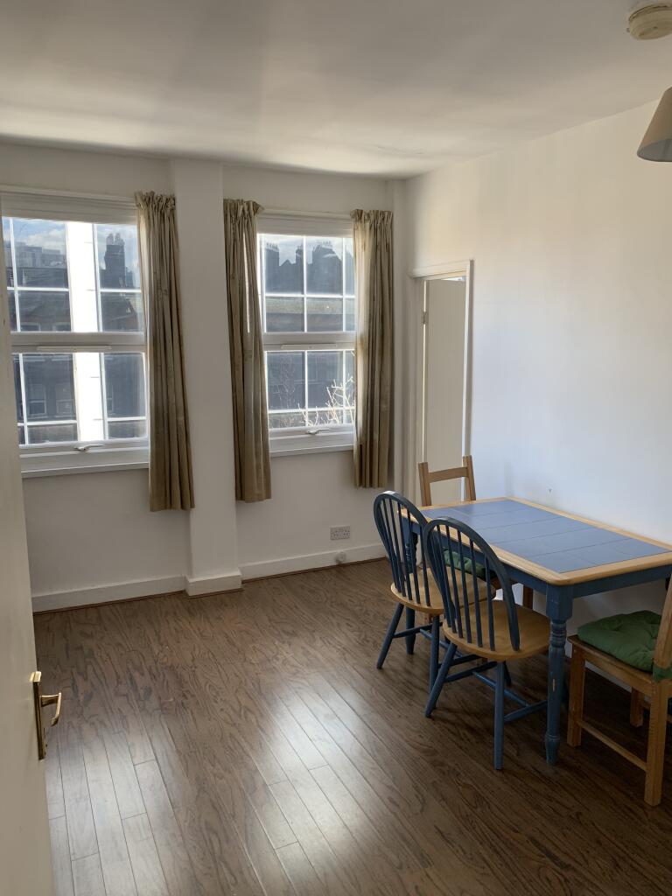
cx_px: 336
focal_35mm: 26
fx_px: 673
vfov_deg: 67.3
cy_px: 448
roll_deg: -0.8
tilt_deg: -9.6
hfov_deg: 53.1
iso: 100
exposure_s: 1/120
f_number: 1.8
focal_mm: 4.25
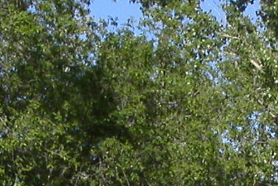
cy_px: 354
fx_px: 1568
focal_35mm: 203
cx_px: 247
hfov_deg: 10.1
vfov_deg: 6.6
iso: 100
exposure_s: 1/350
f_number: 8
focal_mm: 7.8
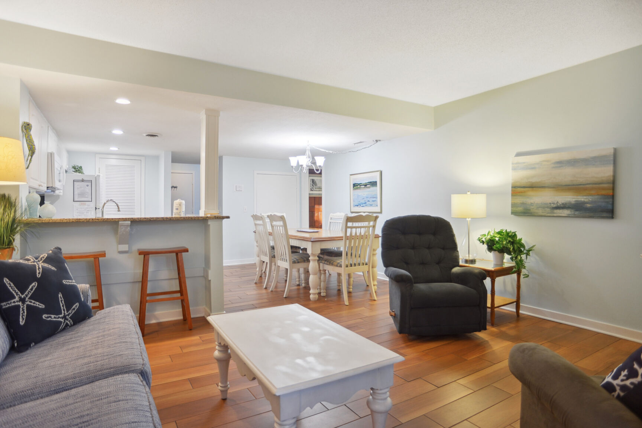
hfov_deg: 84.0
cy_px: 214
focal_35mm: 20
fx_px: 357
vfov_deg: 61.9
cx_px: 321
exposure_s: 1/40
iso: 400
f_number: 3.5
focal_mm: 20
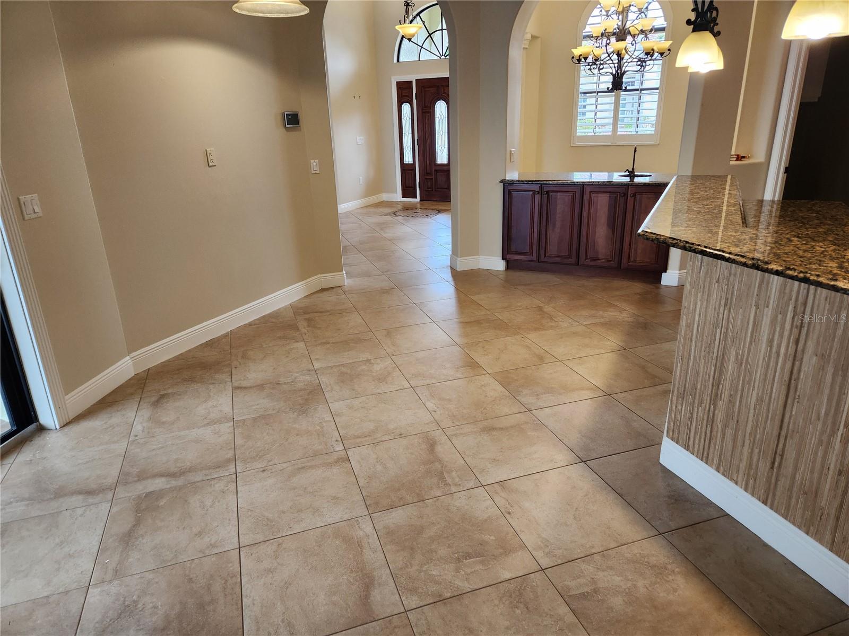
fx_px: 564
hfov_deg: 73.9
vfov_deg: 58.9
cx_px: 424
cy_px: 318
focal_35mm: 23
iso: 200
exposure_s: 1/180
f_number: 1.8
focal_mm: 5.4
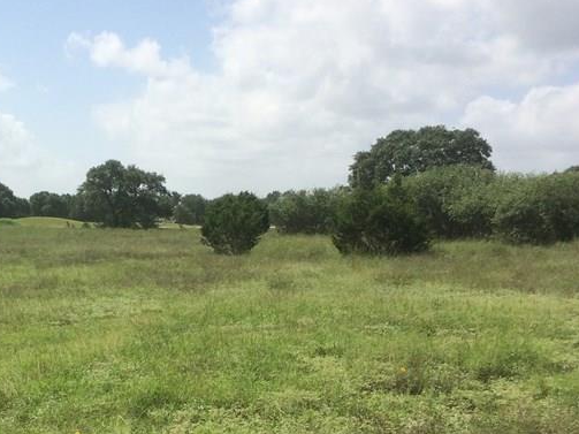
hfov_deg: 31.8
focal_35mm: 59
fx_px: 987
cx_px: 113
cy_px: 306
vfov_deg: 24.6
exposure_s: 1/2933
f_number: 2.2
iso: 32
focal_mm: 4.15
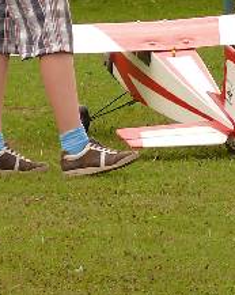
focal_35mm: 700
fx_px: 6099
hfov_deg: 2.2
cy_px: 30
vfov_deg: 2.8
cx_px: 284
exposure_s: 1/250
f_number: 5
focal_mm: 34.3
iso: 100
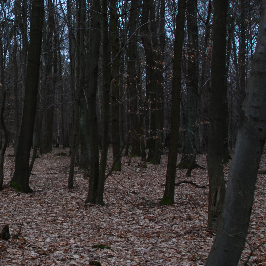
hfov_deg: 25.7
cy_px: 122
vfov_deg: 26.9
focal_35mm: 64
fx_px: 556
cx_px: 11
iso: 100
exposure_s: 1/15
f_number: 10
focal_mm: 20
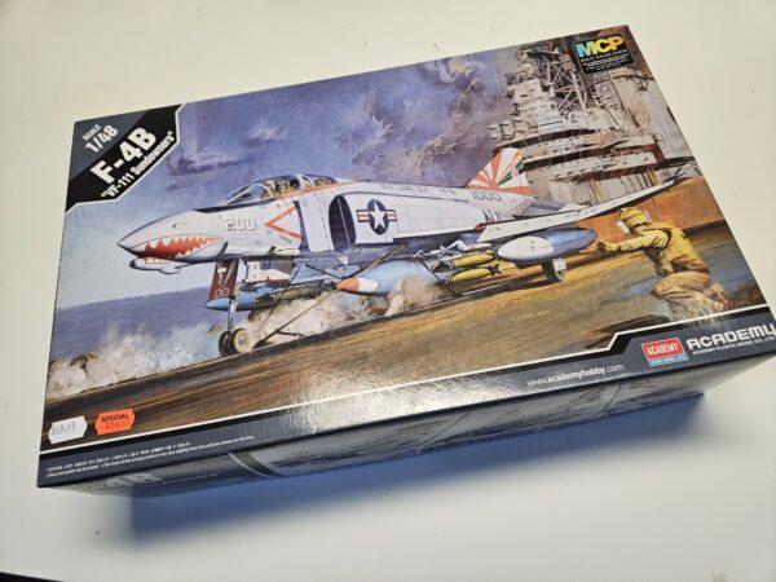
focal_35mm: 23
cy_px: 291
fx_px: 516
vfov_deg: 58.9
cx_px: 388
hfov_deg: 73.9
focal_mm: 5.4
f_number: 1.8
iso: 250
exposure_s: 1/120
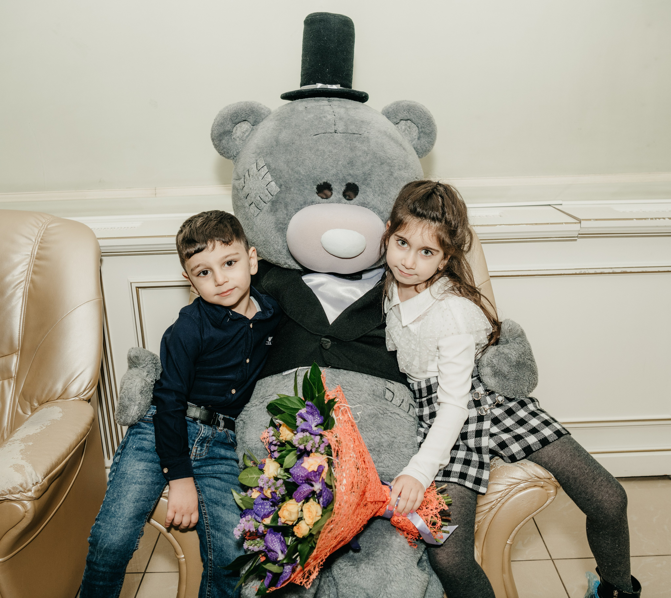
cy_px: 296
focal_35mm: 35
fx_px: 729
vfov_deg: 44.6
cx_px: 338
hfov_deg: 49.4
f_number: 5
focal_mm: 29
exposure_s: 1/160
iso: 400
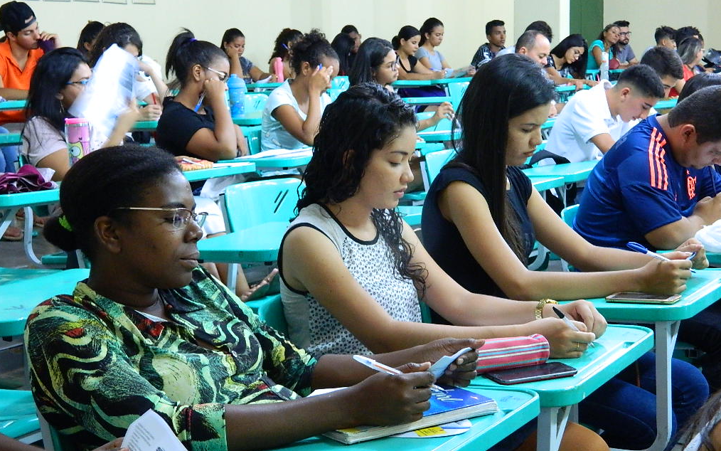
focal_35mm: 61
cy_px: 260
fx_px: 1199
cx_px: 360
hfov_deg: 33.5
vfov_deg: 21.3
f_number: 3.8
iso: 400
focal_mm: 10.2
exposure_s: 1/5
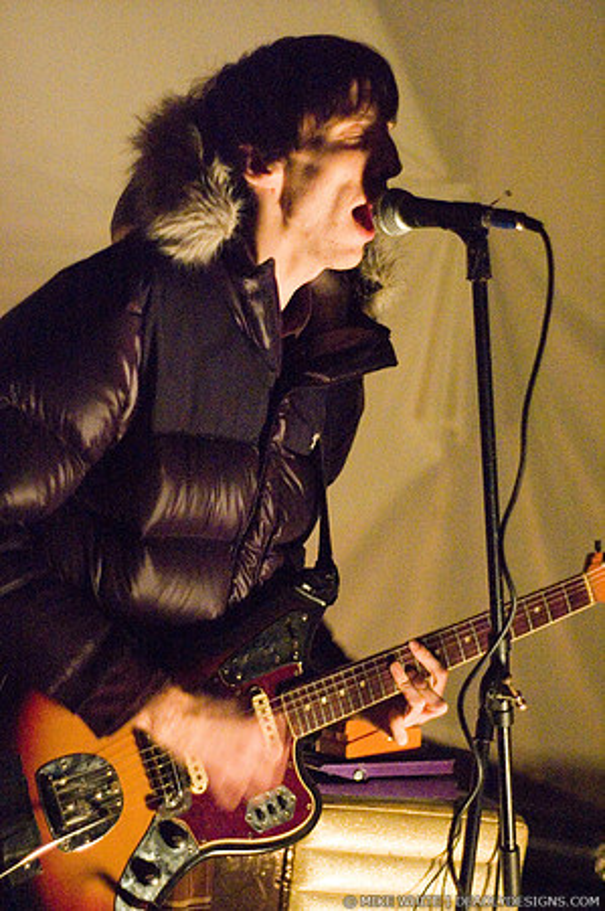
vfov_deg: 27.0
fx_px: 1895
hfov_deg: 18.1
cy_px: 456
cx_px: 302
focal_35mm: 75
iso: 1600
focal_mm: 50
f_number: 1.8
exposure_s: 1/13
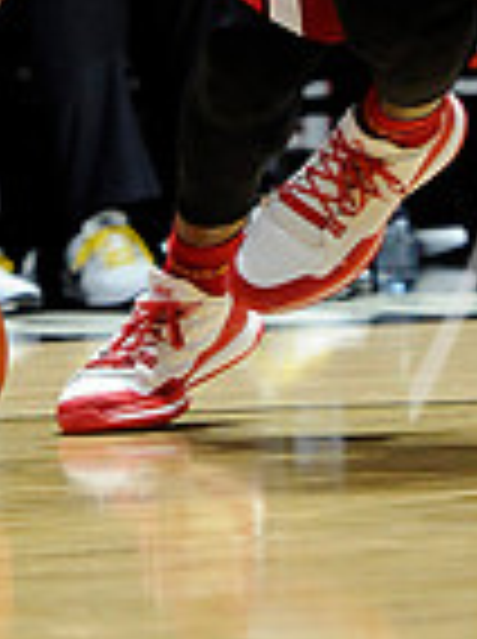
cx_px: 349
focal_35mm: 412
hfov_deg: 3.6
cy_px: -252
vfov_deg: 4.8
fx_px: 7593
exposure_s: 1/1000
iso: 4000
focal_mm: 135
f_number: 3.5
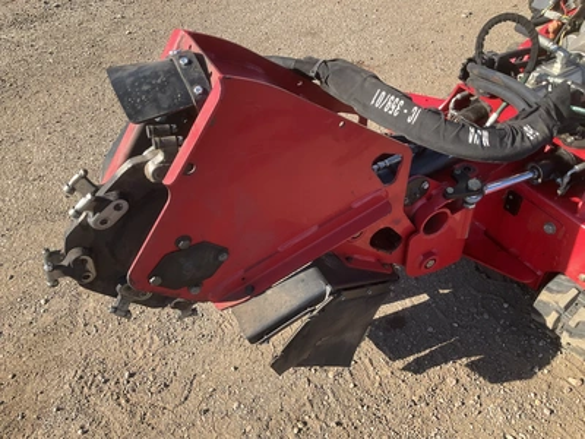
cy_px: 220
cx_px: 292
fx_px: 490
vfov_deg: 48.2
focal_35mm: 29
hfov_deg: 61.7
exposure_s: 1/562
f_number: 1.8
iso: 25
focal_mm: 3
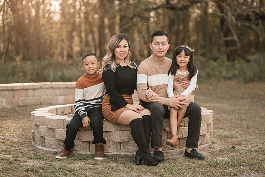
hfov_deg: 23.9
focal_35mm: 85
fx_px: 626
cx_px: 132
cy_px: 88
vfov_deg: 16.1
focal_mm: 85
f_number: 2
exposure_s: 1/500
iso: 160
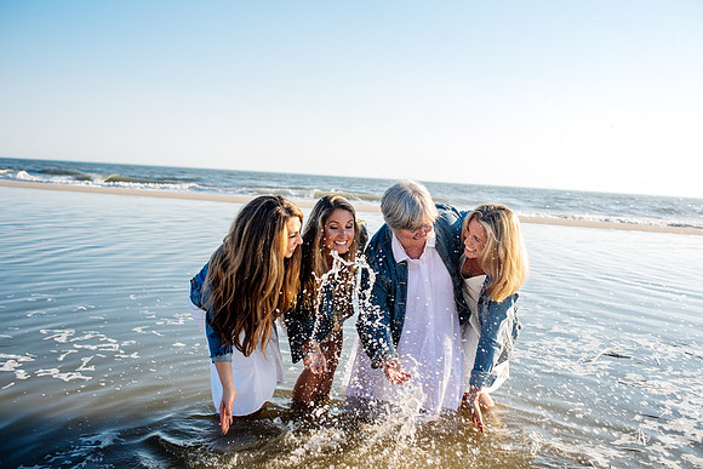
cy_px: 234
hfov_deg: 54.4
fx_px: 684
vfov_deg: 37.9
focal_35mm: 35
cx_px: 352
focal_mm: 35
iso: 160
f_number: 4.5
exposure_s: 1/500
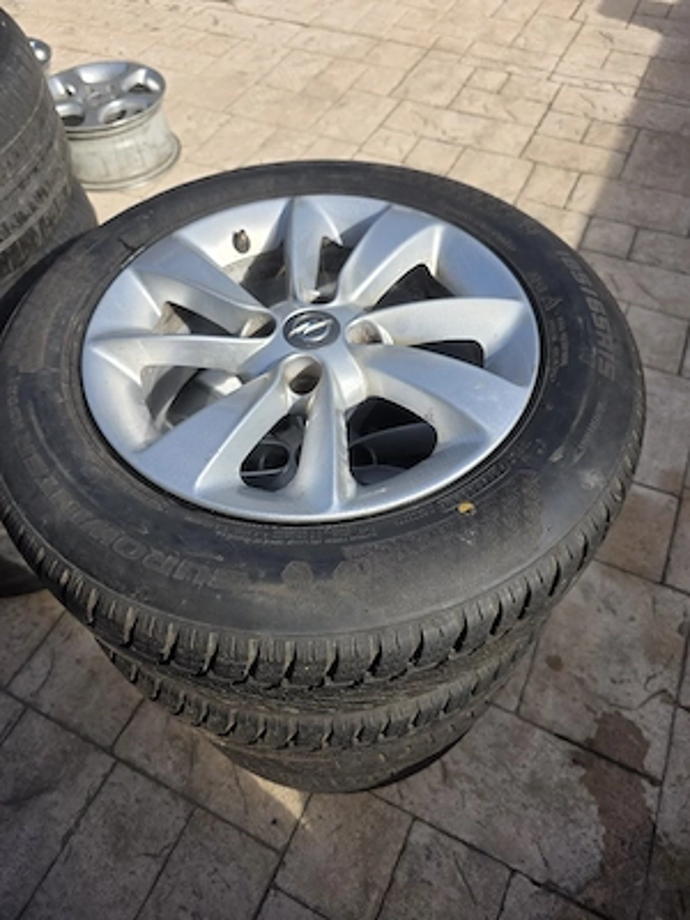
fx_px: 611
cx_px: 345
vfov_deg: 73.9
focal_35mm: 23
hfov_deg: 58.9
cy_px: 460
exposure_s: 1/3333
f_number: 1.7
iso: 80
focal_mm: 6.3
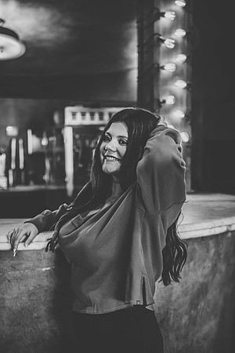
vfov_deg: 36.2
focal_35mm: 55
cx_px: 118
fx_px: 538
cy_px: 176
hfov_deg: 24.6
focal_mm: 55
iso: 1600
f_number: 2.8
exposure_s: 1/125
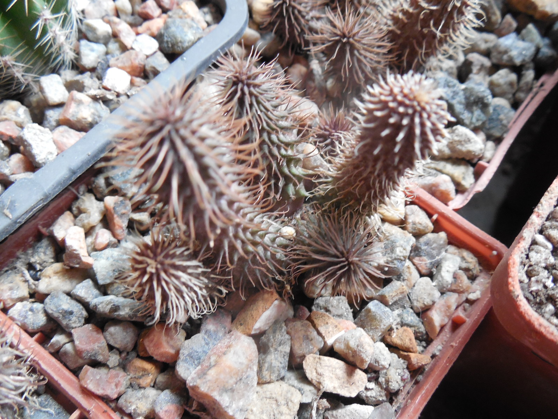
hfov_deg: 58.4
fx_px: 500
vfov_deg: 45.4
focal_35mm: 31
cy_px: 210
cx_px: 279
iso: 400
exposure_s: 1/13
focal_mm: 5.6
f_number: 3.6
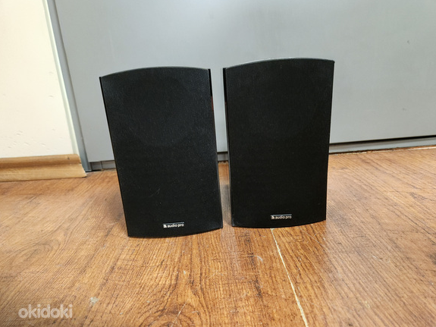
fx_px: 302
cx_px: 224
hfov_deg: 71.6
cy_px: 167
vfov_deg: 56.8
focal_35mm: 24
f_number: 1.8
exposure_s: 1/50
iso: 640
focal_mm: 5.4
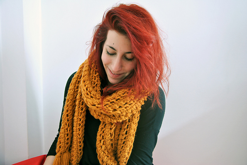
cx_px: 124
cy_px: 82
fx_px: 227
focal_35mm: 33
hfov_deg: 57.2
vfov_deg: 40.0
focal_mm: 22
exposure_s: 1.3
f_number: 3.5
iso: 200
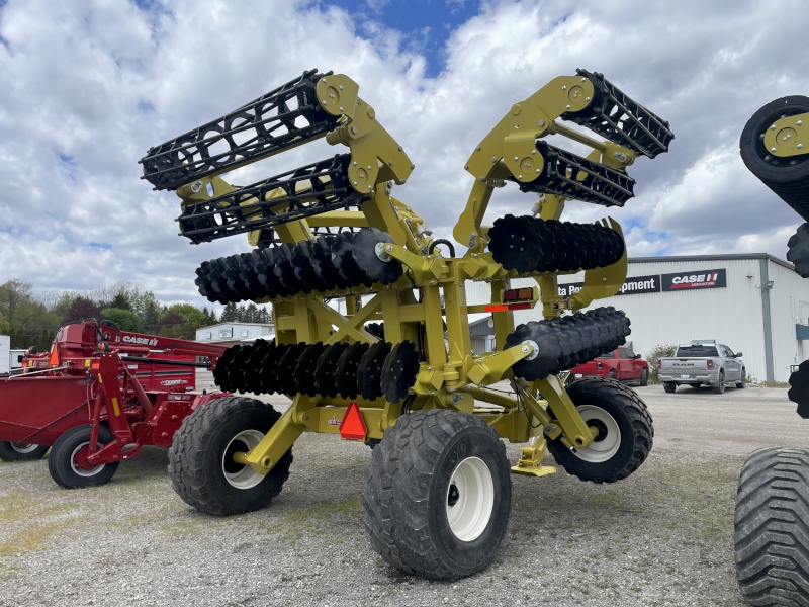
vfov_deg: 53.1
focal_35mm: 26
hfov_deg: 67.3
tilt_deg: +7.8
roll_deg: +0.8
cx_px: 404
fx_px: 608
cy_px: 304
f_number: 1.6
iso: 32
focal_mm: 4.2
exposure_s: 1/3861
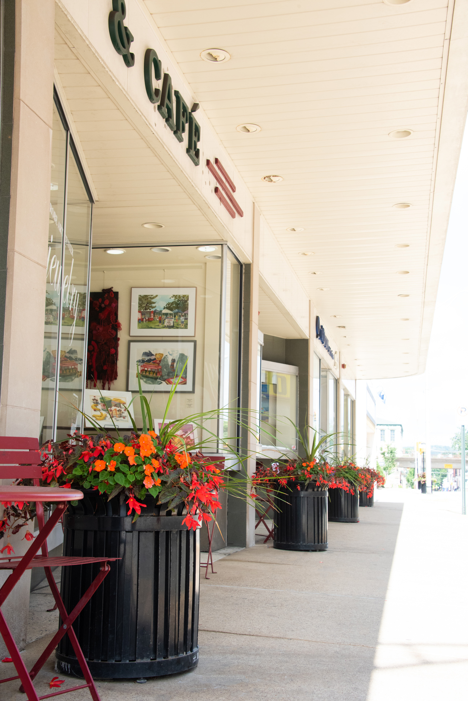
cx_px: 234
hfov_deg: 29.9
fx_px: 877
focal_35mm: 45
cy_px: 350
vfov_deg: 43.6
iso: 1000
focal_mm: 45
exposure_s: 1/200
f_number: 11
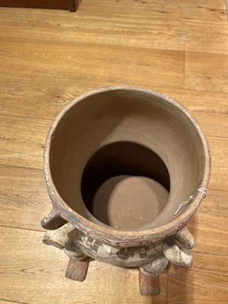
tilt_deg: -67.1
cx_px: 114
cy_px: 152
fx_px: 228
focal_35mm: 26
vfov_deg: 67.3
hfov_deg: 53.1
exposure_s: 1/100
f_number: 1.6
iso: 125
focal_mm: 5.1
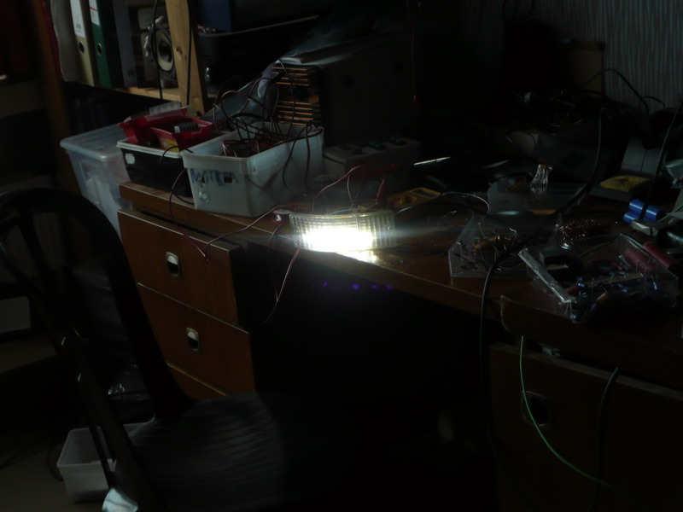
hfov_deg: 34.9
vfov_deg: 26.6
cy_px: 256
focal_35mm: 55
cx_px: 342
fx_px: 1085
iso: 160
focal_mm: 9.1
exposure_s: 1/30
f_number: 4.3
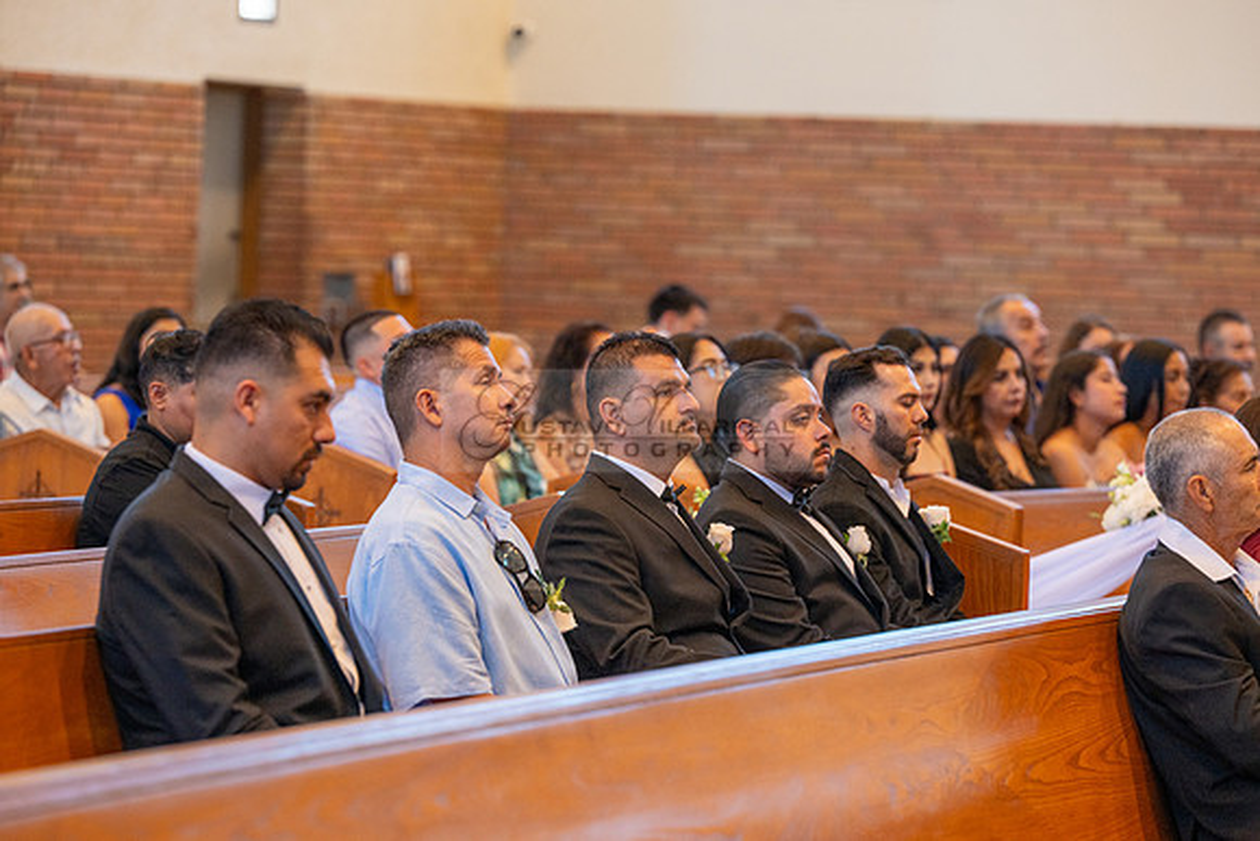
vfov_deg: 8.3
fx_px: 5776
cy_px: 420
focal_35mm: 165
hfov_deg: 12.4
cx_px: 630
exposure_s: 1/160
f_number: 4.5
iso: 1000
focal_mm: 165
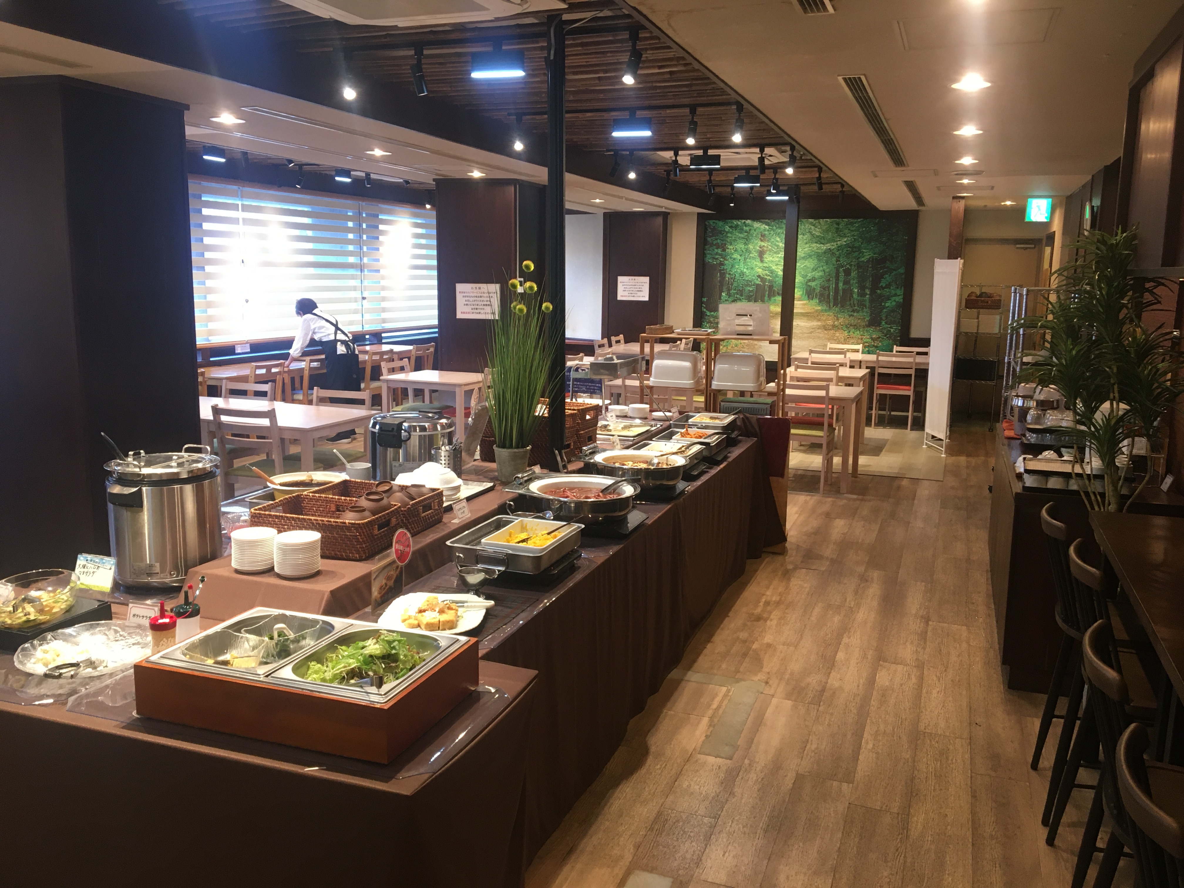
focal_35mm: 29
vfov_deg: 48.2
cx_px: 592
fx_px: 992
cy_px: 444
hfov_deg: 61.7
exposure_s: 1/30
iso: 80
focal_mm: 4.15
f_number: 2.2
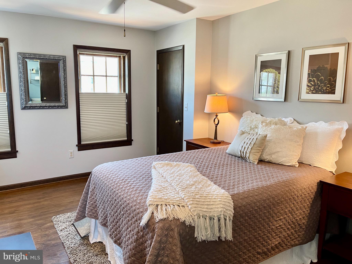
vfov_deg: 53.0
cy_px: 132
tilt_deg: -8.7
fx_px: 264
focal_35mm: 26
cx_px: 176
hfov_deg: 67.3
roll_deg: -0.4
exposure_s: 1/60
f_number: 1.6
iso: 125
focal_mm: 5.1
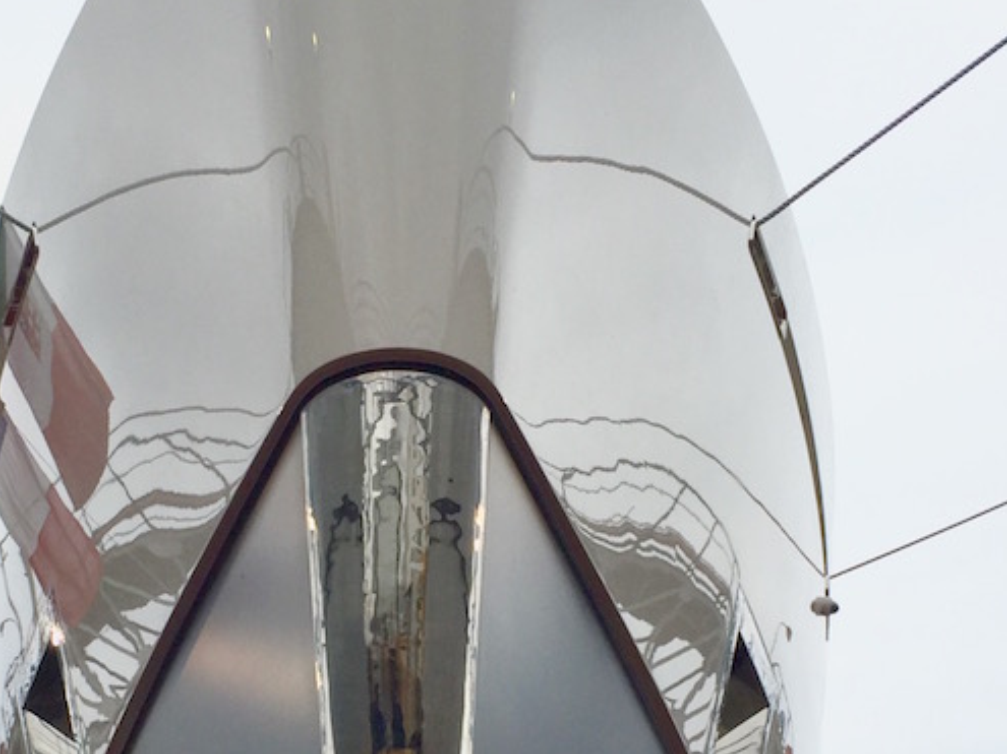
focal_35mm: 60
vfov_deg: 23.9
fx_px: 1745
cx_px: 376
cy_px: 628
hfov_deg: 32.0
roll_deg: -0.9
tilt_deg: +23.6
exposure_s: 1/222
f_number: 2.2
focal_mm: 4.15
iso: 32
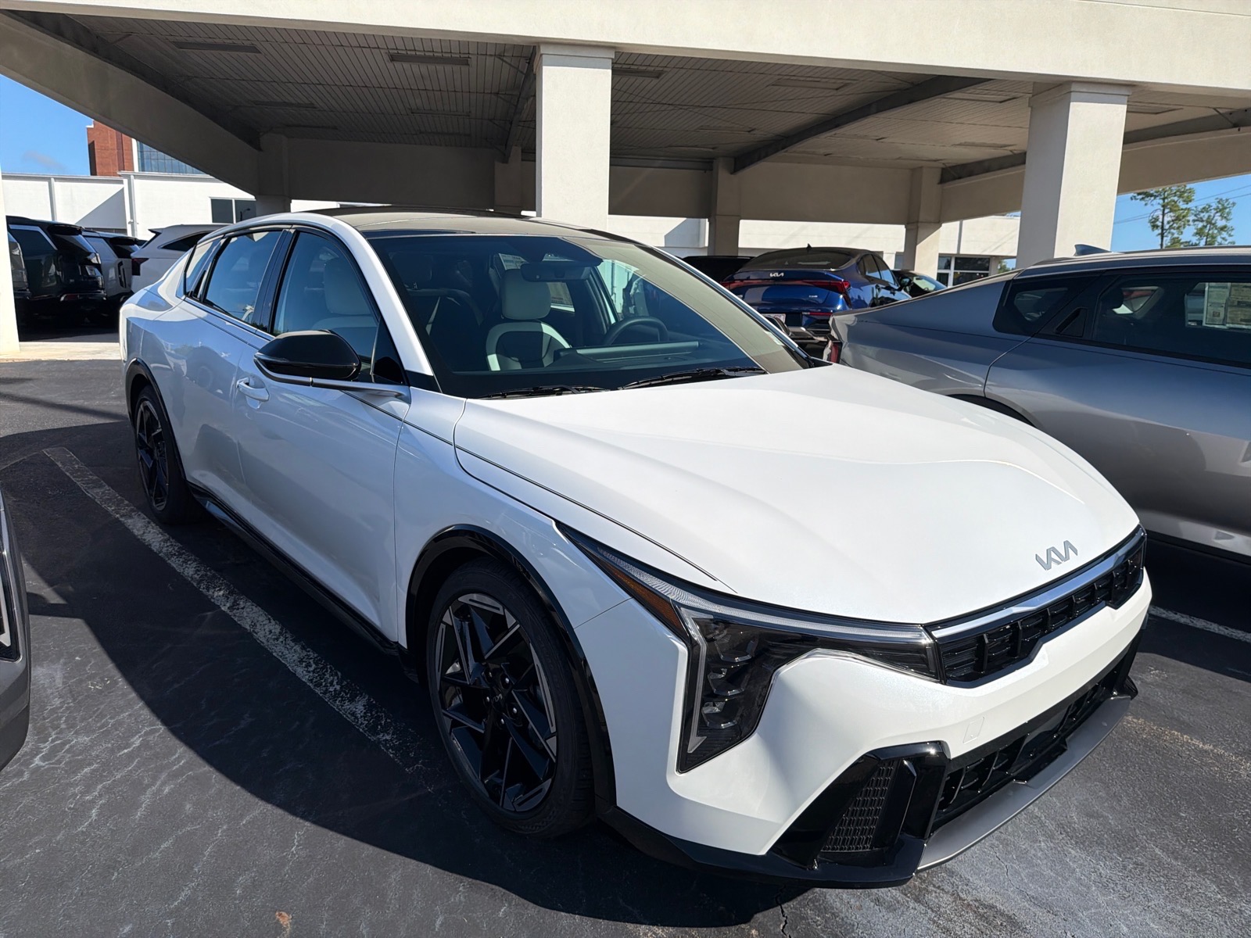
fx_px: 867
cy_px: 469
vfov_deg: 56.8
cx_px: 626
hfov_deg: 71.6
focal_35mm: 24
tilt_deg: -10.5
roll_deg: -1.8
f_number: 1.78
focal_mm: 6.76
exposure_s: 1/7353
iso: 80
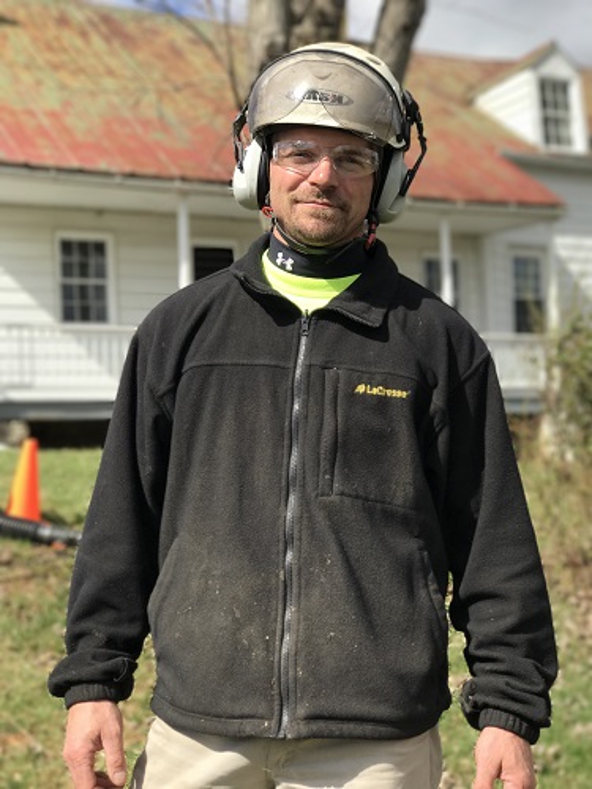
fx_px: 1300
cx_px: 296
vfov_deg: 33.8
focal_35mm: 57
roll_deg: +2.3
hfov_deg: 25.7
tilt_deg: +2.4
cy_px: 394
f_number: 2.8
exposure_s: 1/709
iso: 20
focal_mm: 6.6
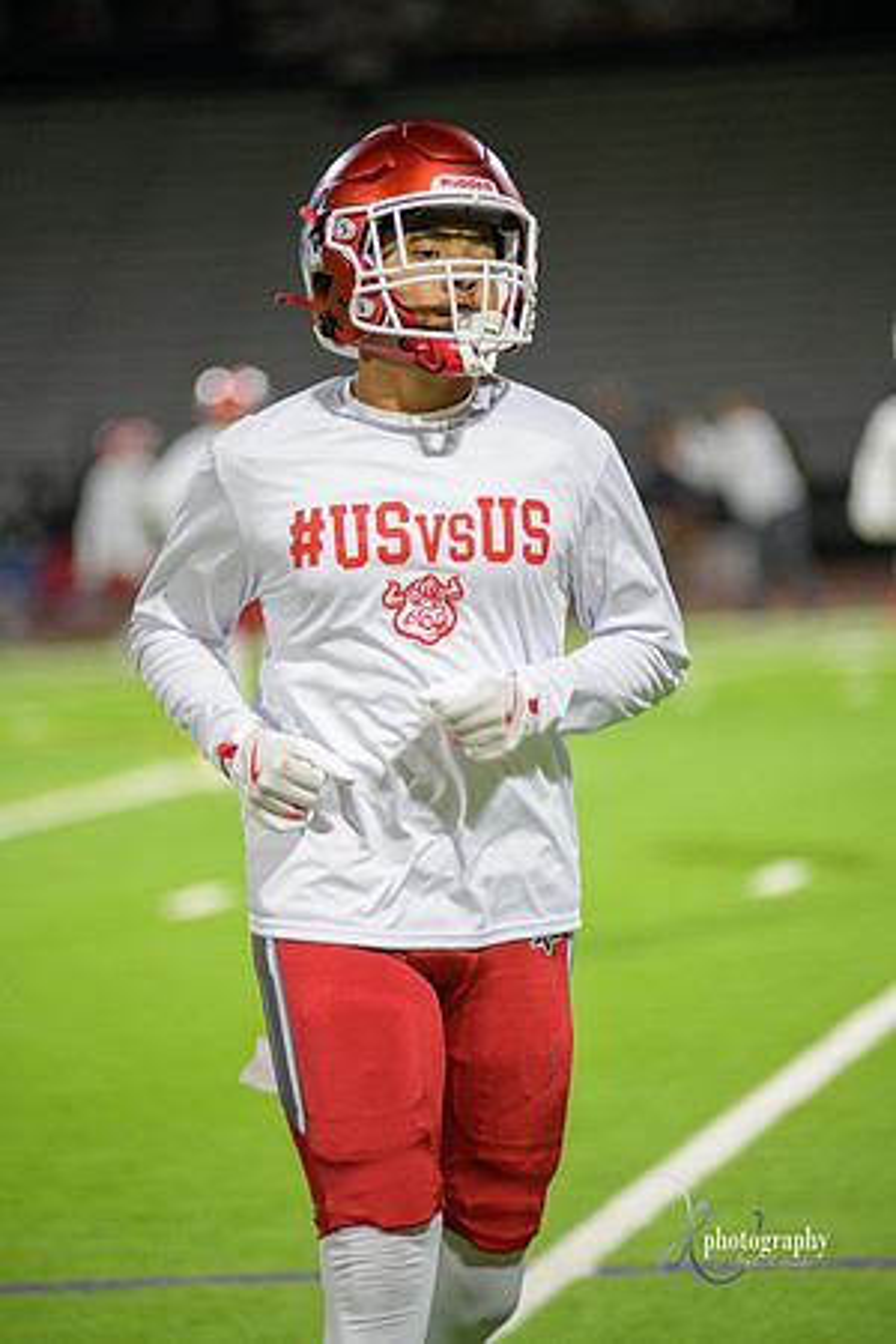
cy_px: 672
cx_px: 448
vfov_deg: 10.3
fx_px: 7466
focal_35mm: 200
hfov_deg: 6.9
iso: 1250
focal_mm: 200
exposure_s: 1/250
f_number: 2.8
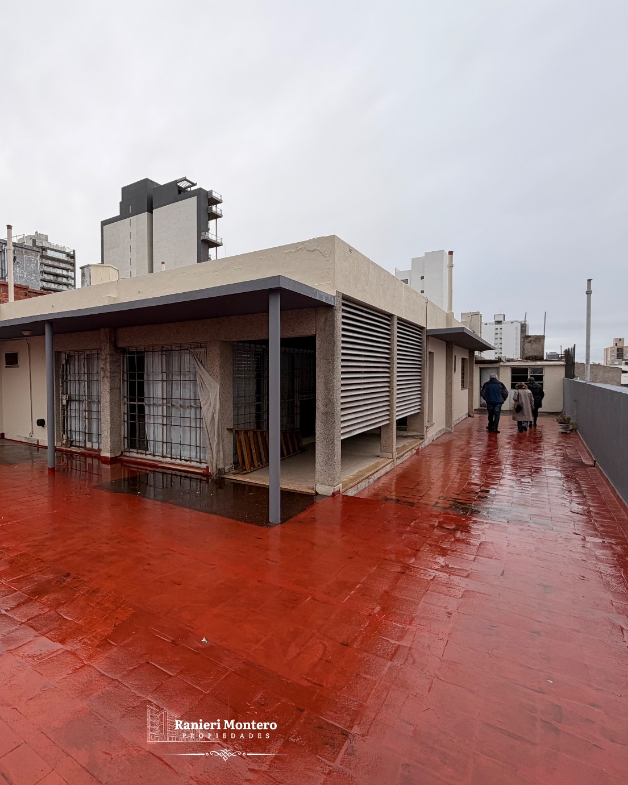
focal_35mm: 19
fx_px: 441
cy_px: 388
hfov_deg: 68.5
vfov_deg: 83.3
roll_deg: +0.7
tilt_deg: -2.1
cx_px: 201
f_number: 2.2
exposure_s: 1/686
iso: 40
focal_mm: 2.22
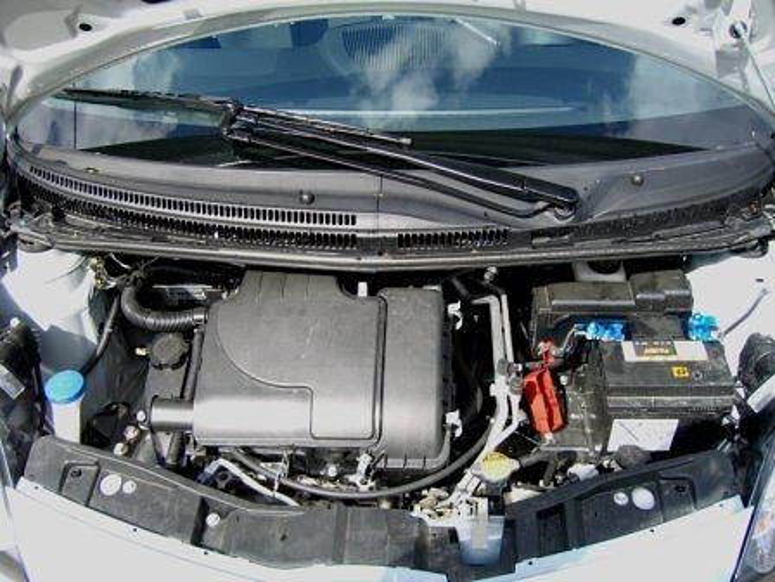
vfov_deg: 37.7
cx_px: 388
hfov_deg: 49.0
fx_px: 851
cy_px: 291
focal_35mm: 38
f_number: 2.8
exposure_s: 1/320
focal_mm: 7.9
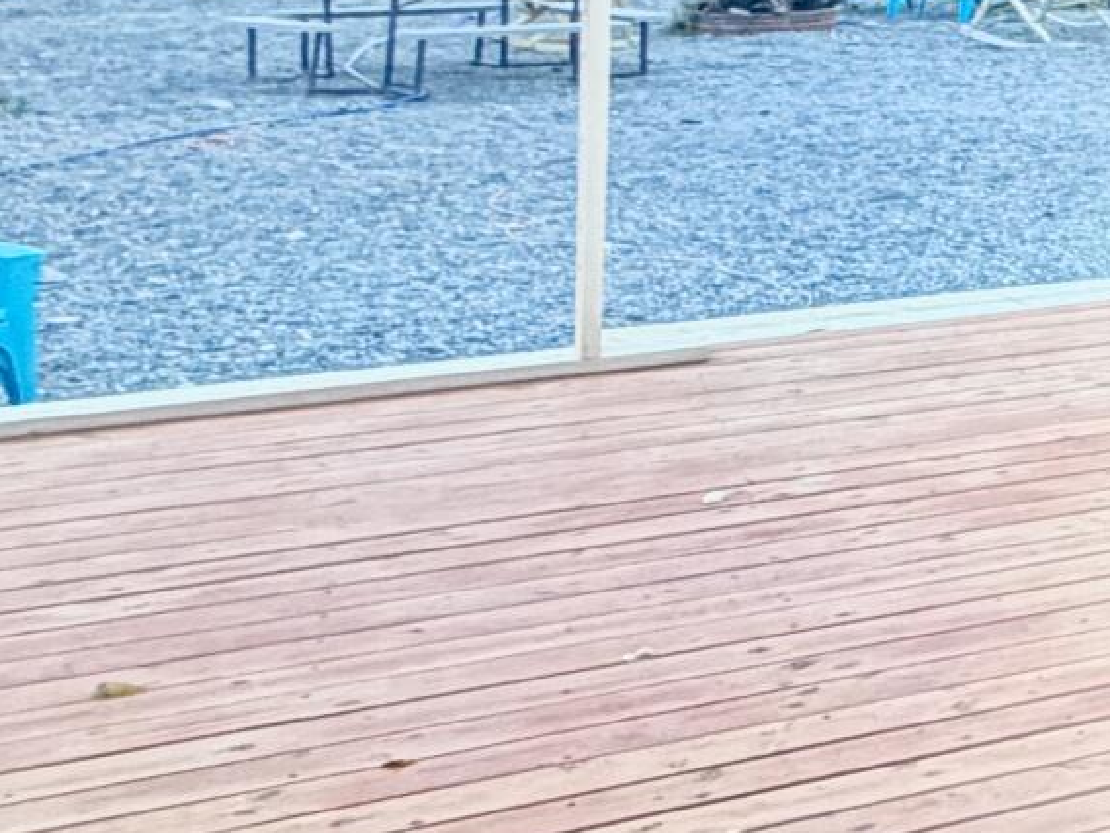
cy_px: -201
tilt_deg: -0.8
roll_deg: -1.4
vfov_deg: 18.7
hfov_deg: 15.8
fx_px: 2373
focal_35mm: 74
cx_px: 2552
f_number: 2.2
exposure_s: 1/60
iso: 250
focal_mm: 2.22
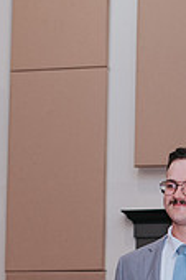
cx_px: 235
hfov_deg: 9.1
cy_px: 326
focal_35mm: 148
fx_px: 1149
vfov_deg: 13.5
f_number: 3.2
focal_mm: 35
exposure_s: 1/200
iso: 560
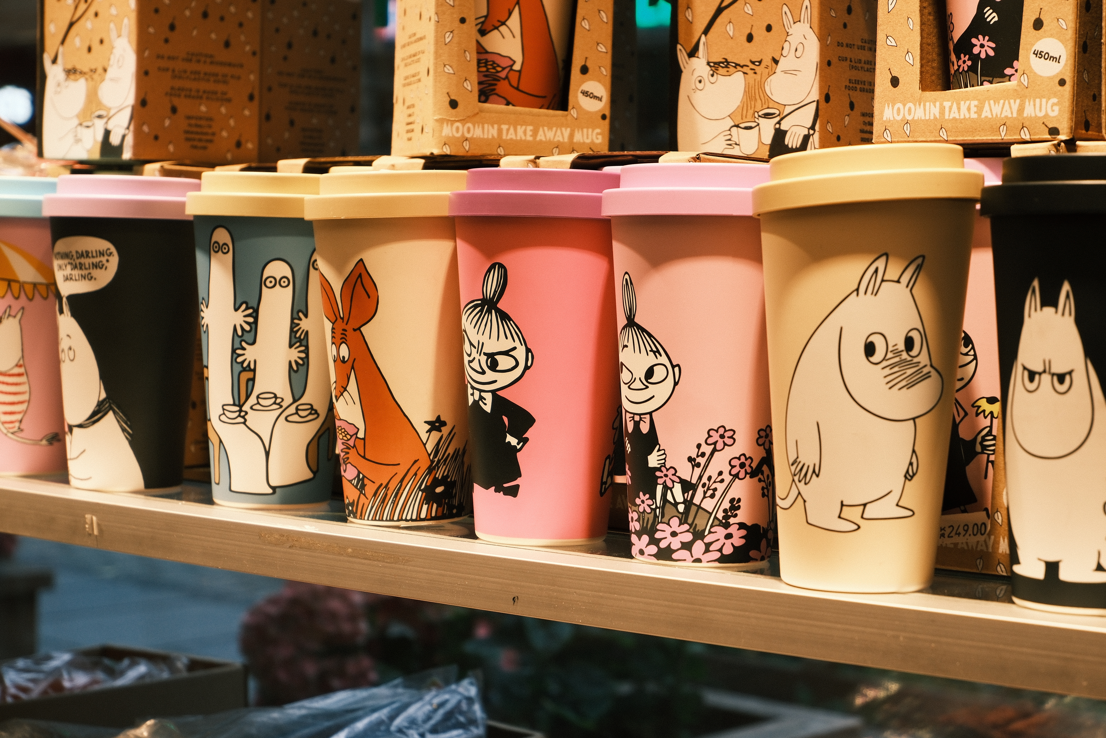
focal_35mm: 68
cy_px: 369
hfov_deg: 29.7
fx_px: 2089
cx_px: 553
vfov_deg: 20.0
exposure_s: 1/60
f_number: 5.6
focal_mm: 45
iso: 320
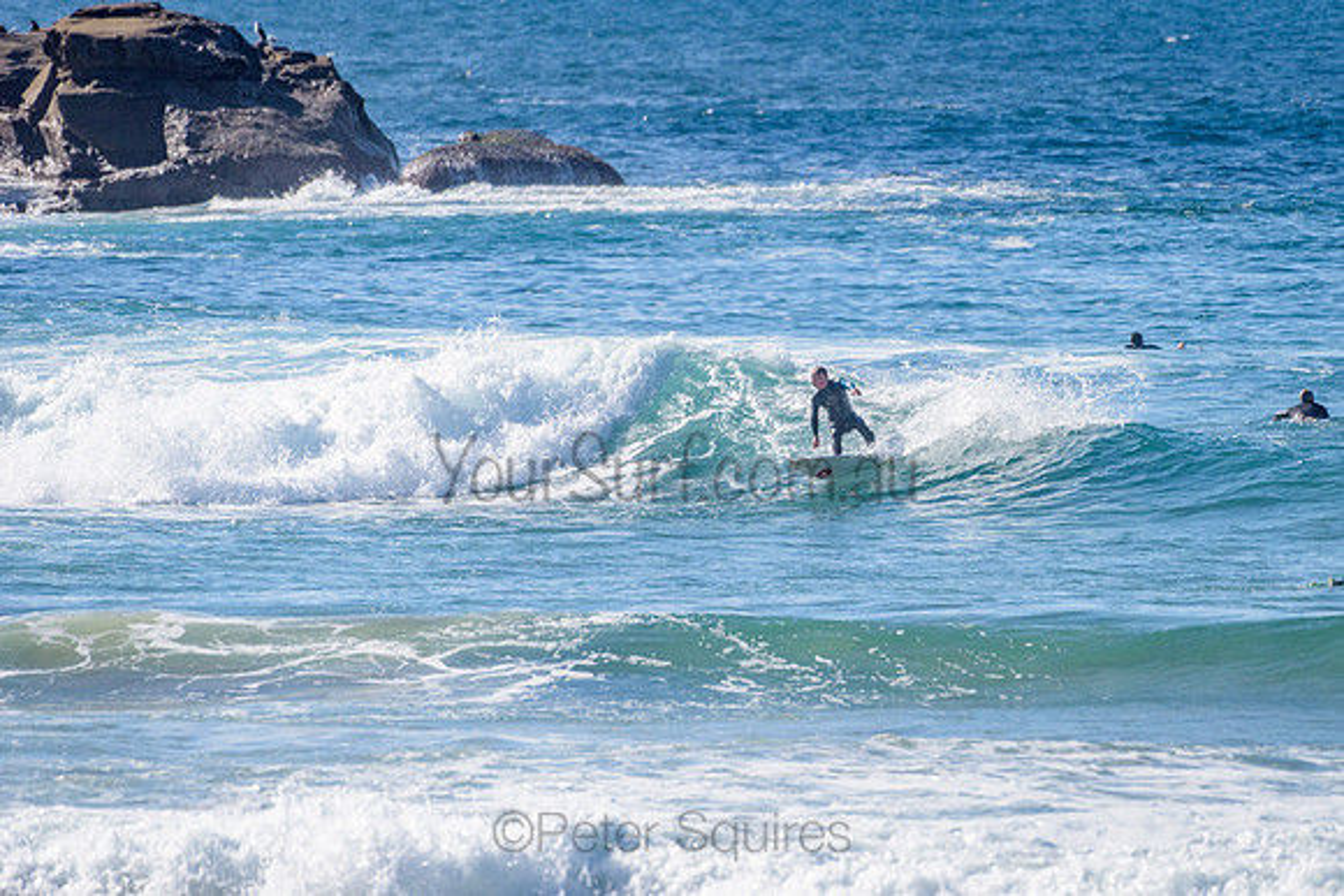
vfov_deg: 2.2
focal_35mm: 613
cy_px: 415
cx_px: 824
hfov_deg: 3.4
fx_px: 22899
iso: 500
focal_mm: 500
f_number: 5.6
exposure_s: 1/8000
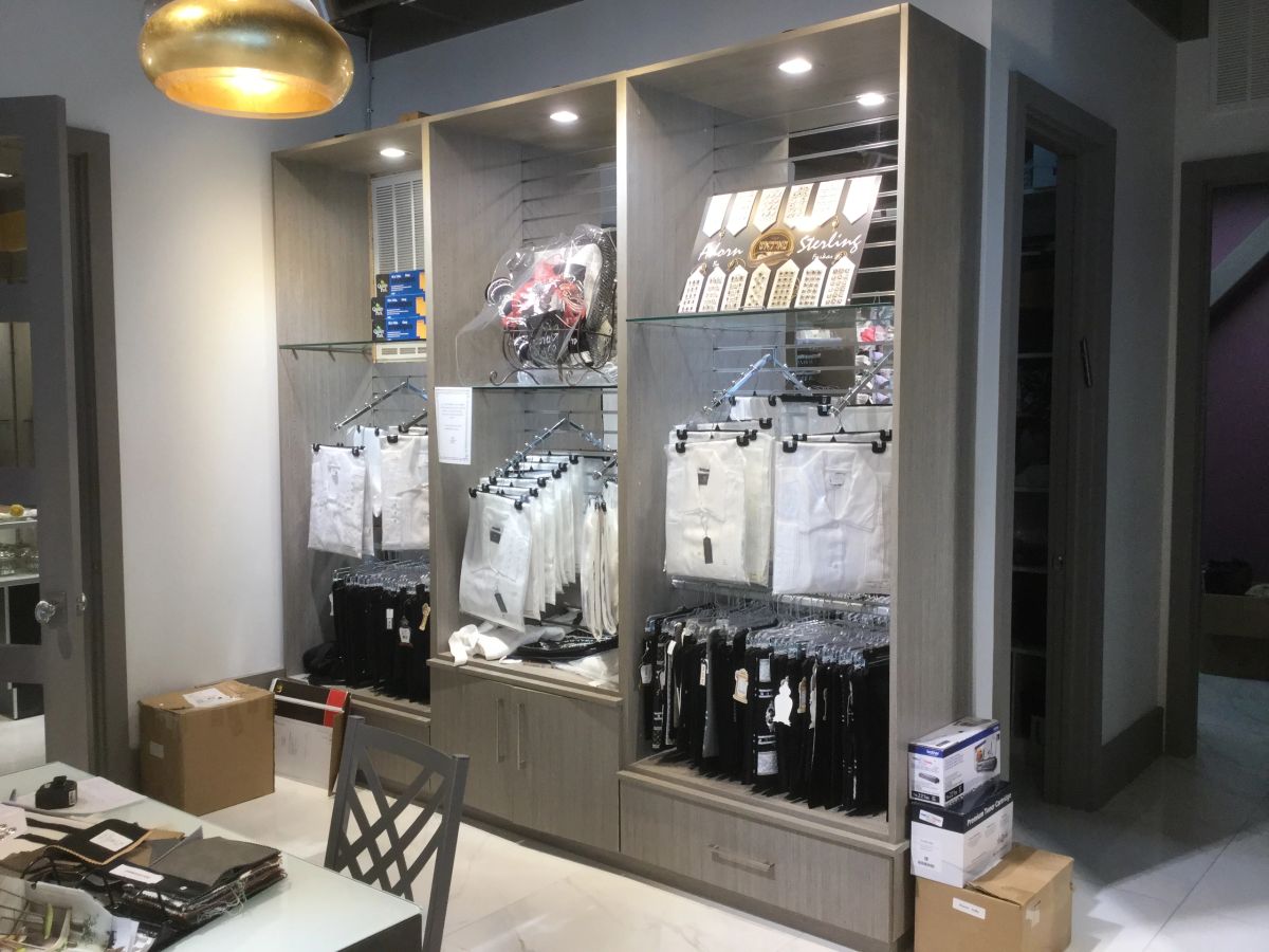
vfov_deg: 45.4
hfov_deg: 58.4
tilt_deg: -5.7
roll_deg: +0.7
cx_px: 634
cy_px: 476
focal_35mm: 31
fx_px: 1136
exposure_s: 1/40
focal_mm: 3.3
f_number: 2.4
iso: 25
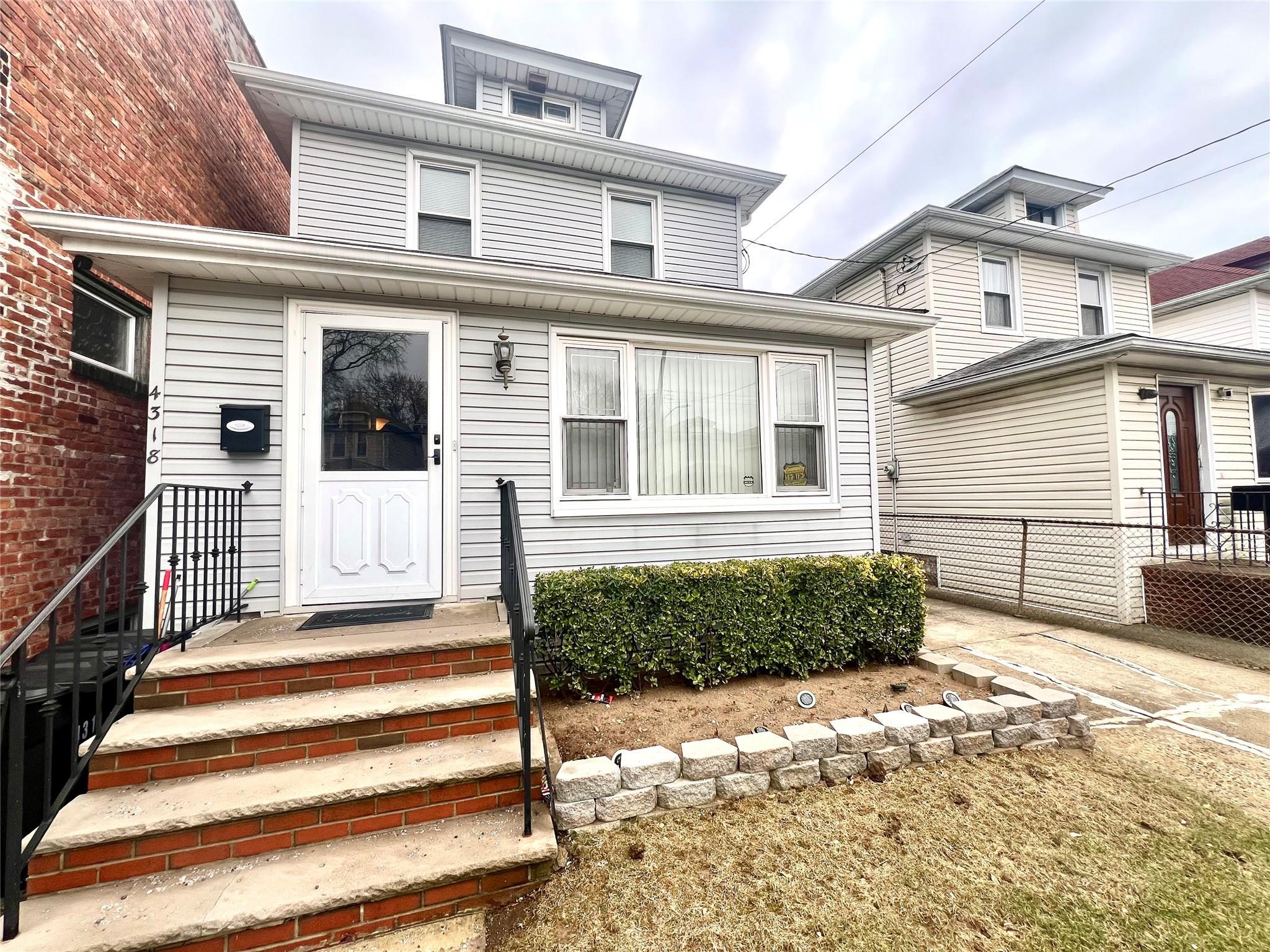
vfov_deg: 89.9
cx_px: 635
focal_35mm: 13
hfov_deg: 106.2
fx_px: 477
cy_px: 476
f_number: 1.8
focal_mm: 1.57
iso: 32
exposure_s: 1/224
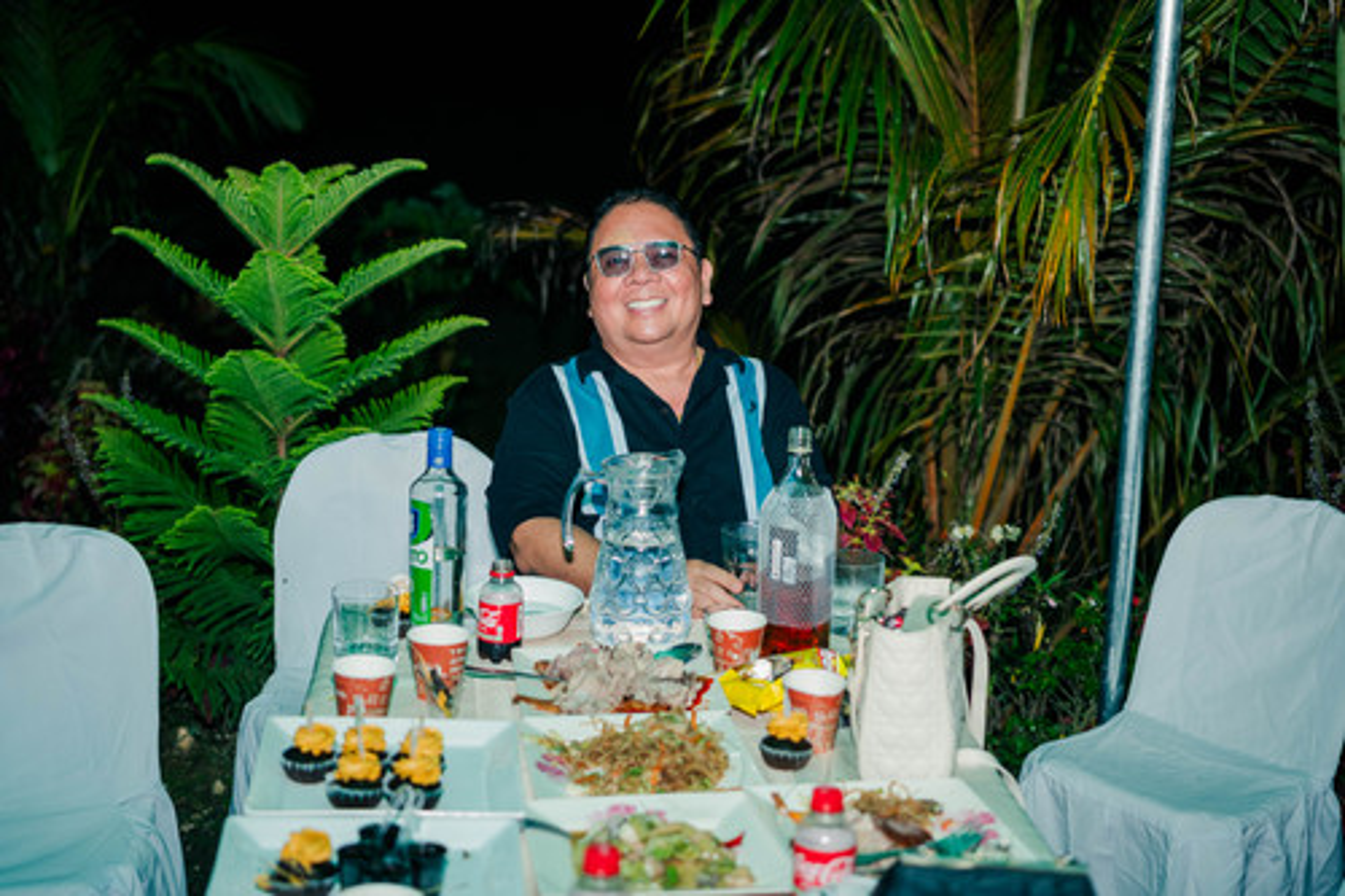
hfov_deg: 39.6
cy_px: 448
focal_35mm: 50
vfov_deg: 27.0
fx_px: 1867
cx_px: 672
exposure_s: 1/200
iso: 800
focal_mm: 50
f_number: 2.8
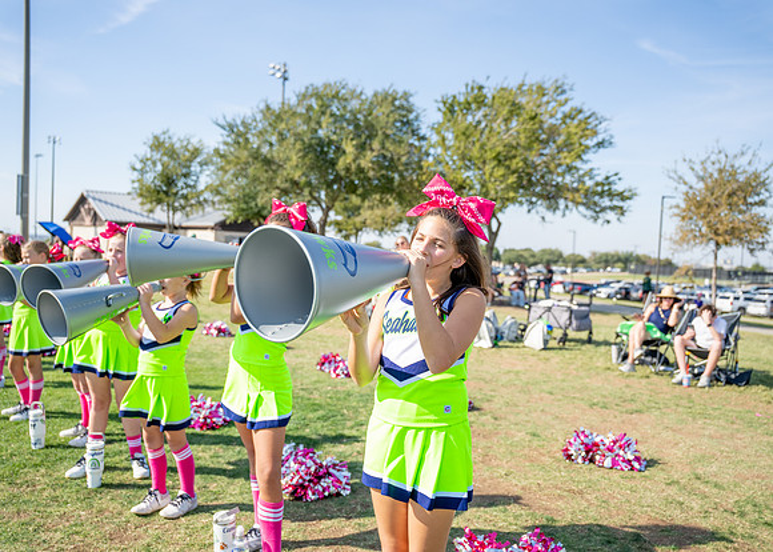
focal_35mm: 29
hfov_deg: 62.5
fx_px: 637
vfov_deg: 46.8
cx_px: 386
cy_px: 276
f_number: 2.8
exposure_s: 1/1250
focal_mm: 27.7
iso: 100
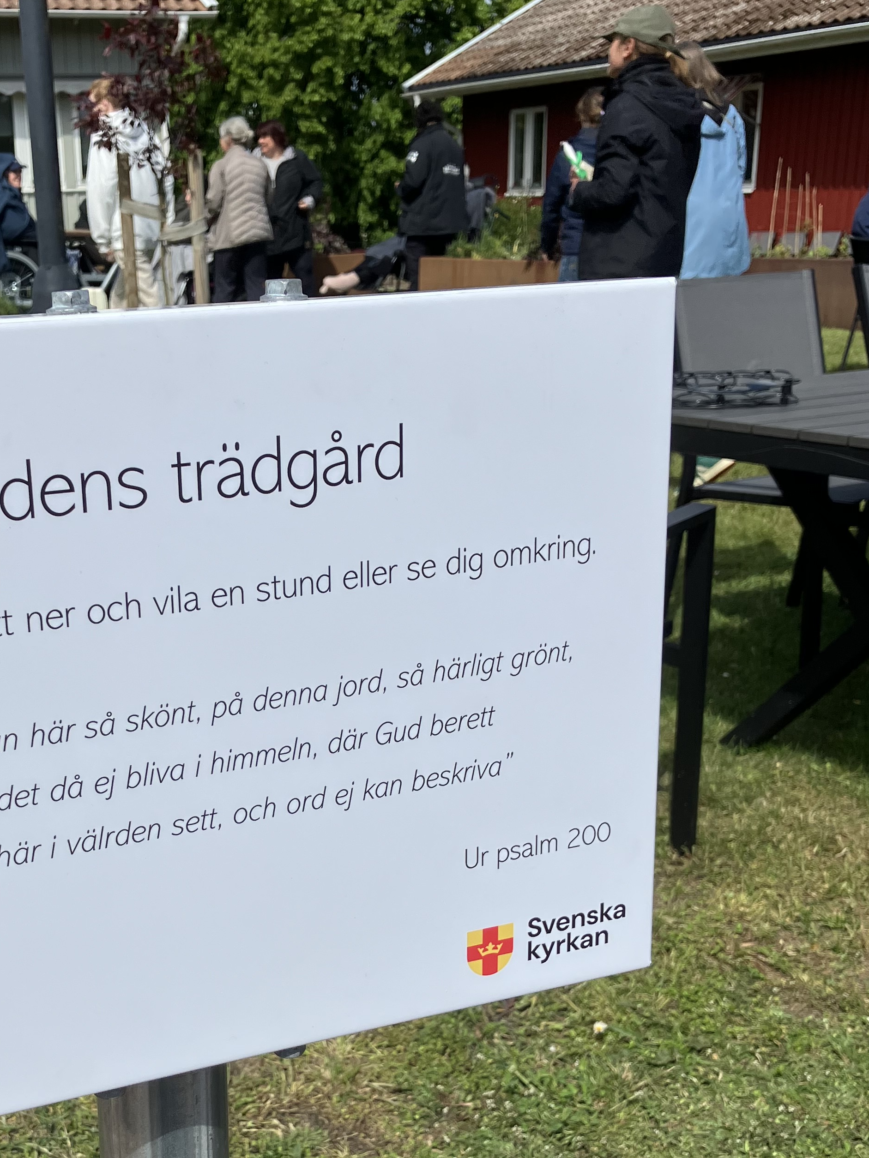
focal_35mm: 45
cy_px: 735
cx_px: 226
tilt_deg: -19.8
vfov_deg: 41.7
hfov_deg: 31.7
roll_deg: +2.2
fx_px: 1506
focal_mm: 3.99
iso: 32
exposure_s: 1/3247
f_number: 1.8
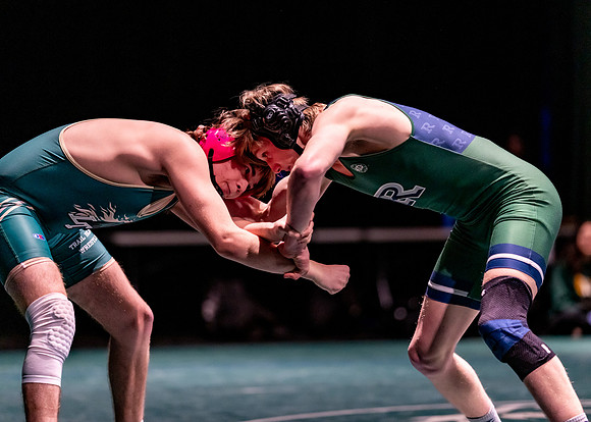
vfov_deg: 10.0
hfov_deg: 13.9
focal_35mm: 144
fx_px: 2422
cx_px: 317
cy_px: 211
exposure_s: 1/800
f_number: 1.8
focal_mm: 135
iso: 2000
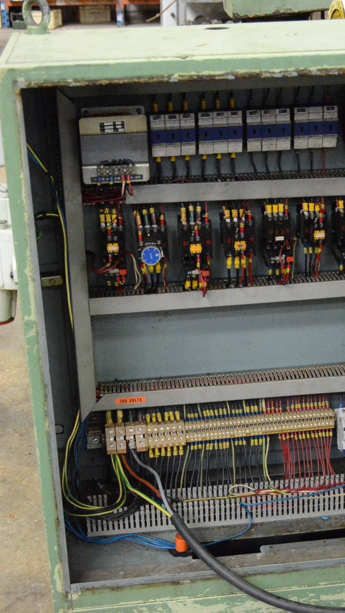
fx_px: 1009
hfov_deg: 19.4
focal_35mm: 62
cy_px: 307
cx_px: 222
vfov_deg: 33.8
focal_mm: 26
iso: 6400
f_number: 4
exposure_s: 1/250
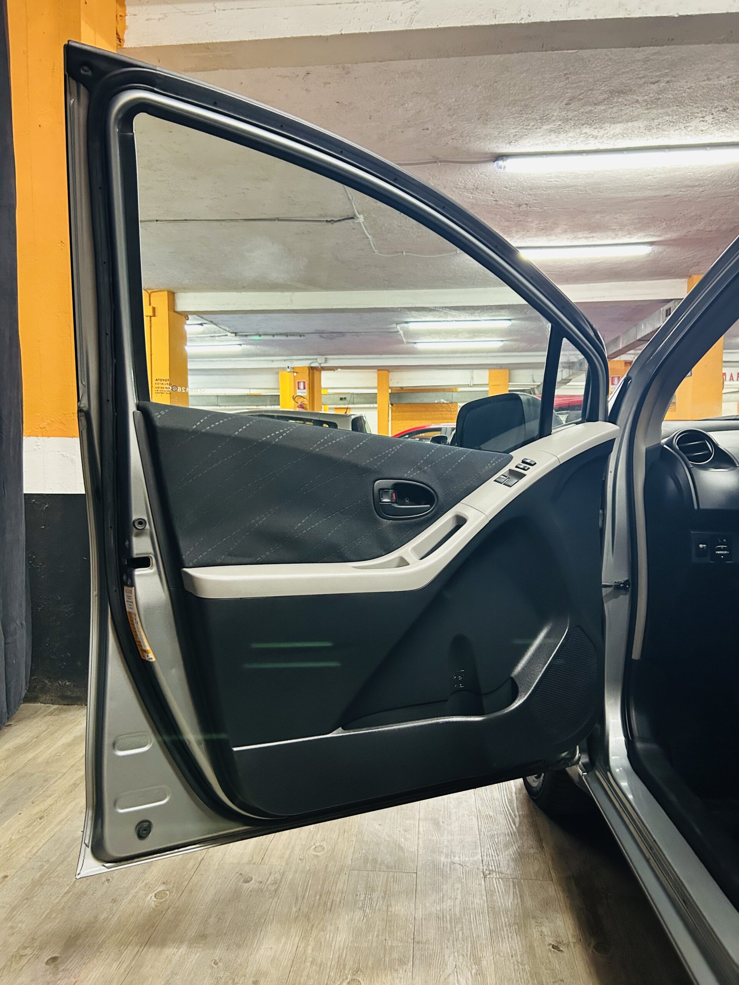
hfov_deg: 53.1
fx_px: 740
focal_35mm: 26
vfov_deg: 67.3
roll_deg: +1.2
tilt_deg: -2.6
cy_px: 492
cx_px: 370
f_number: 1.5
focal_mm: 5.7
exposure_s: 1/50
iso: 400
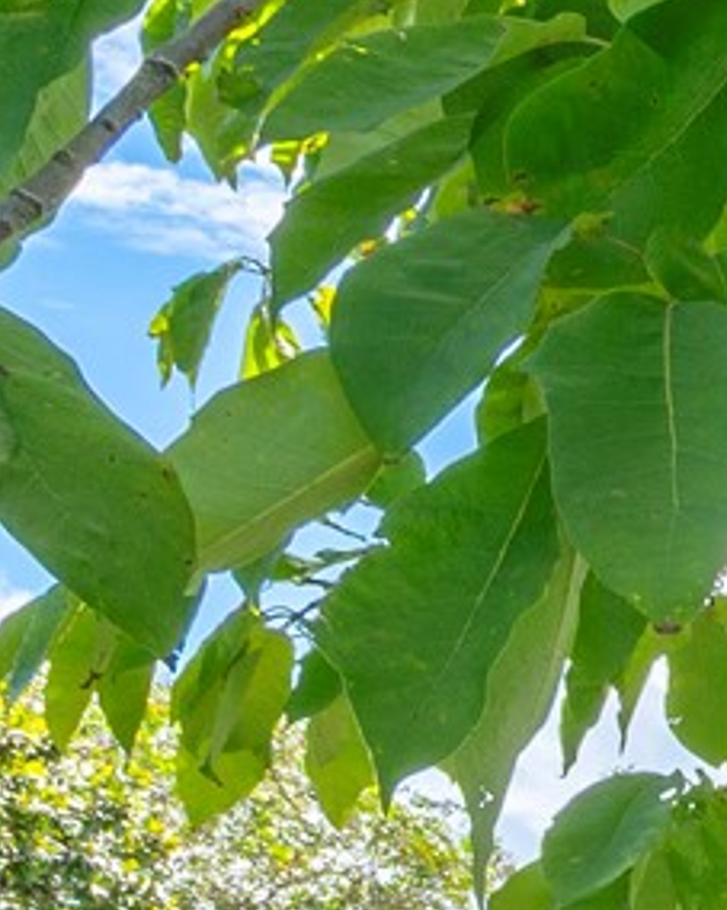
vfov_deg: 14.6
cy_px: 1657
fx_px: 3095
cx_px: 2504
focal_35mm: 115
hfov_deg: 9.1
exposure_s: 1/100
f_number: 14
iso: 125
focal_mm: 16
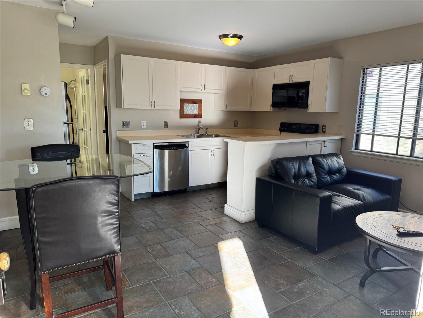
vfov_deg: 56.8
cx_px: 212
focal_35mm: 24
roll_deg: -1.9
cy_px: 159
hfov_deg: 71.6
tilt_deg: -10.4
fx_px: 293
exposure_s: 1/121
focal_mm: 6.76
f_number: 1.78
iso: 125
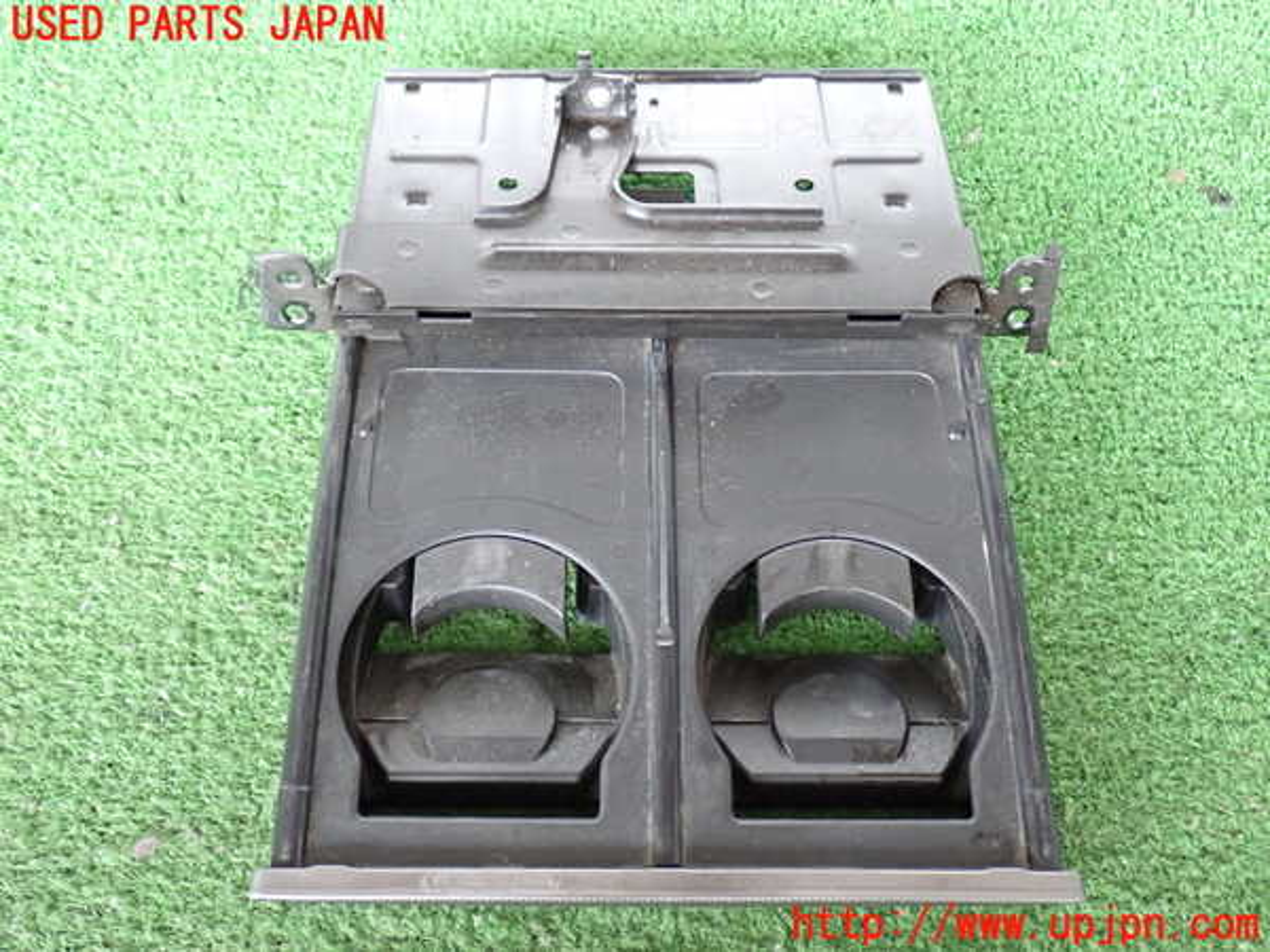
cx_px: 635
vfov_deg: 35.1
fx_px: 1504
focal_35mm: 41
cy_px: 476
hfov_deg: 45.8
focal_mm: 7.31
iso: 800
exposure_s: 1/30
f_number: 2.8
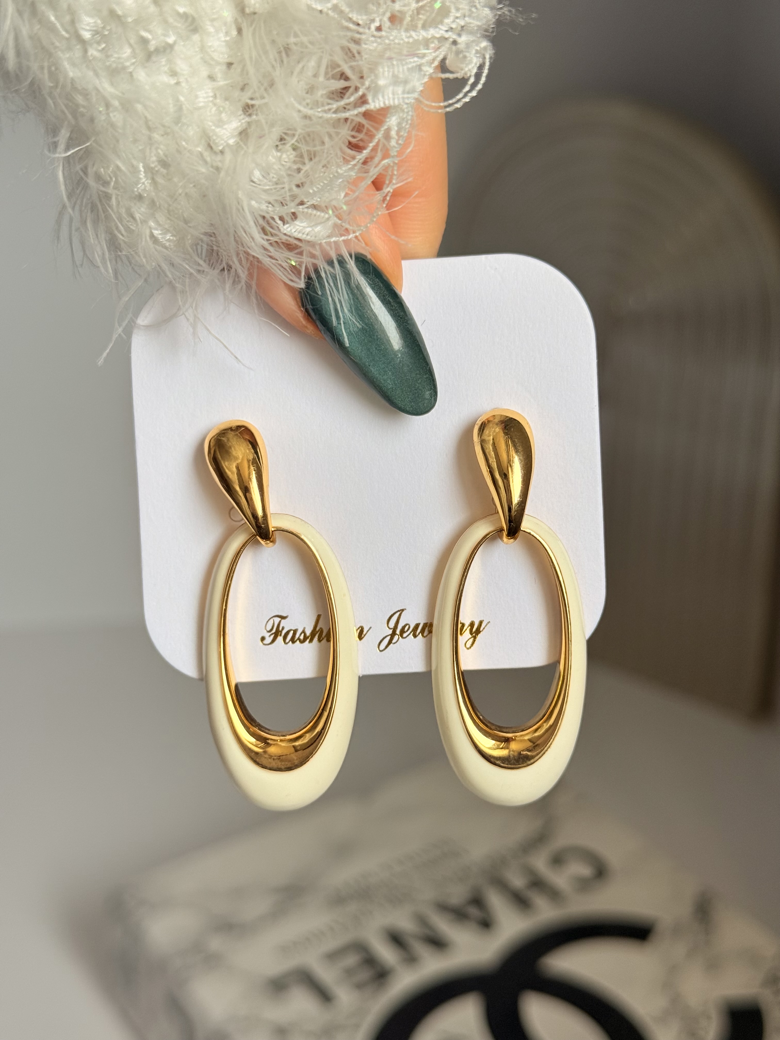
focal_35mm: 48
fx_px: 1442
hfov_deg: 30.3
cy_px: 520
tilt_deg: -25.2
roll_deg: +1.7
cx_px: 390
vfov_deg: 39.7
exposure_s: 1/244
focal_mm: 6.76
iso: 64
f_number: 1.78
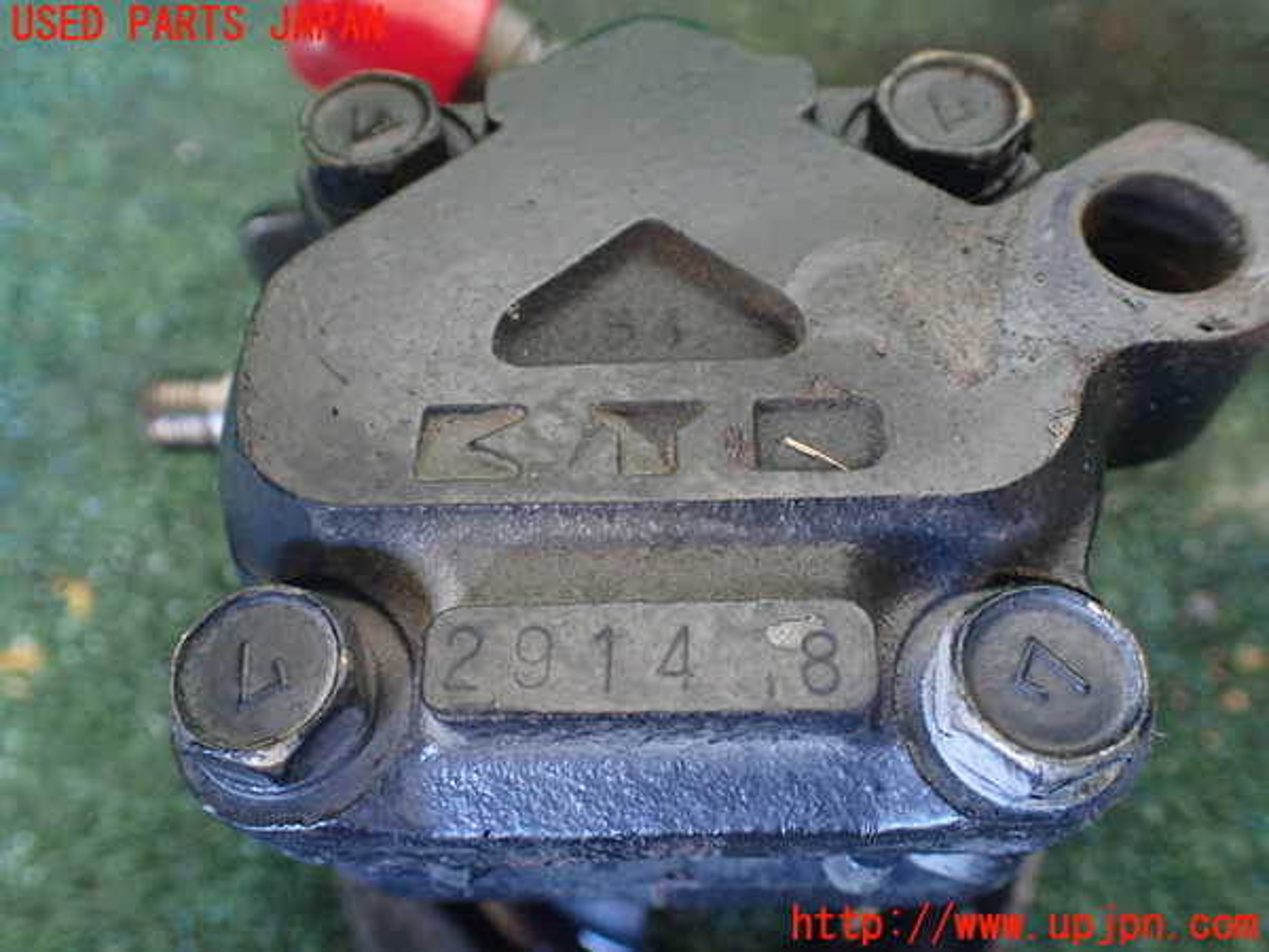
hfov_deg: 60.0
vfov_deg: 46.8
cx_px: 634
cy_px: 476
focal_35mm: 30
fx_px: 1100
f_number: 2.3
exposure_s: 1/40
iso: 800
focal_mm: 5.4
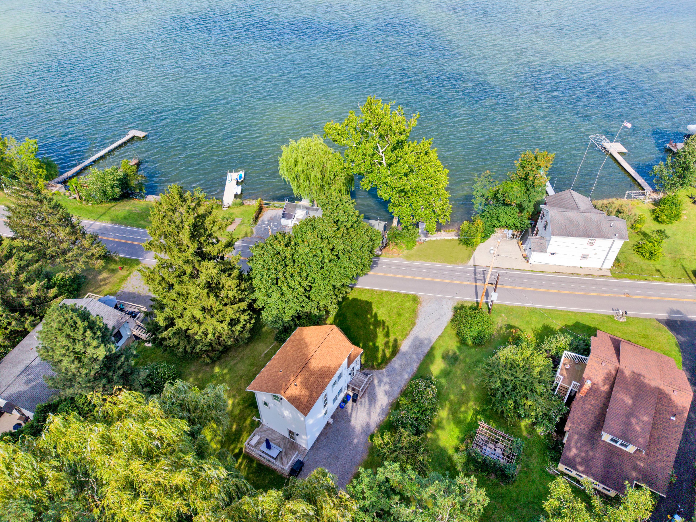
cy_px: 261
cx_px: 348
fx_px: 462
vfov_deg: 58.9
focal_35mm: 23
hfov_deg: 73.9
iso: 200
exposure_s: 1/2000
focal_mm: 8.67
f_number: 1.8
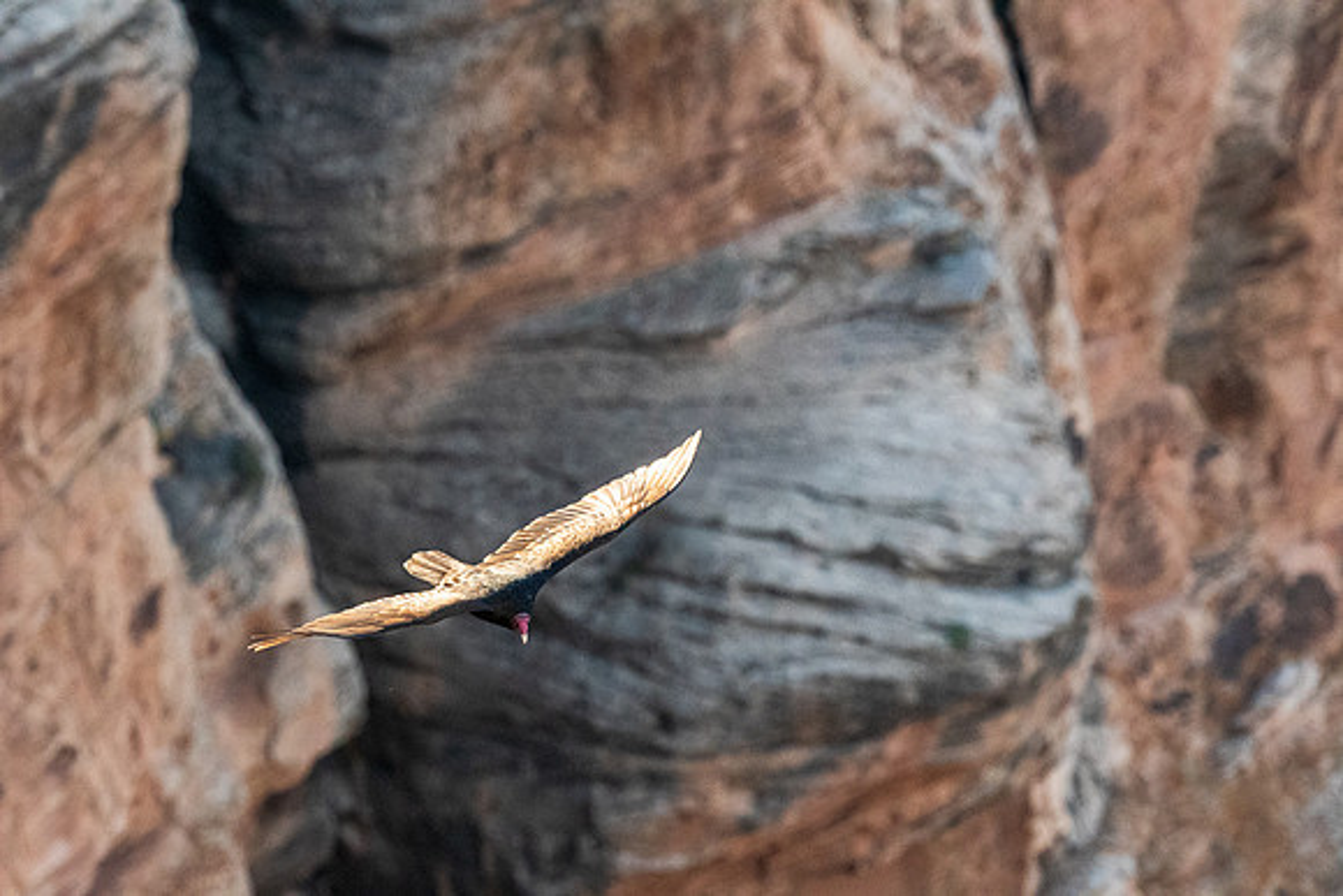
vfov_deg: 1.8
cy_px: 448
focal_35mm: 750
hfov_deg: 2.7
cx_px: 672
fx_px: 27984
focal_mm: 500
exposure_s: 1/1600
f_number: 9
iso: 5600
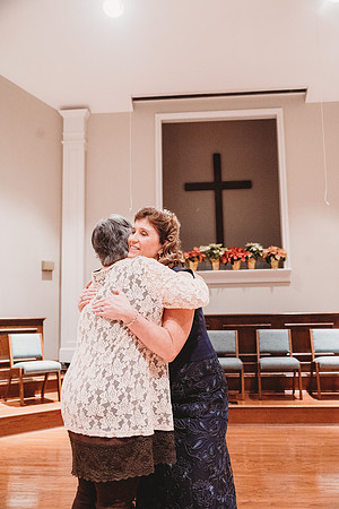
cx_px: 170
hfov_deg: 38.9
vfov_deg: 55.8
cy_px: 254
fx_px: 480
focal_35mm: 34
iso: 6400
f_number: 4
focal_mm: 34
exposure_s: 1/200
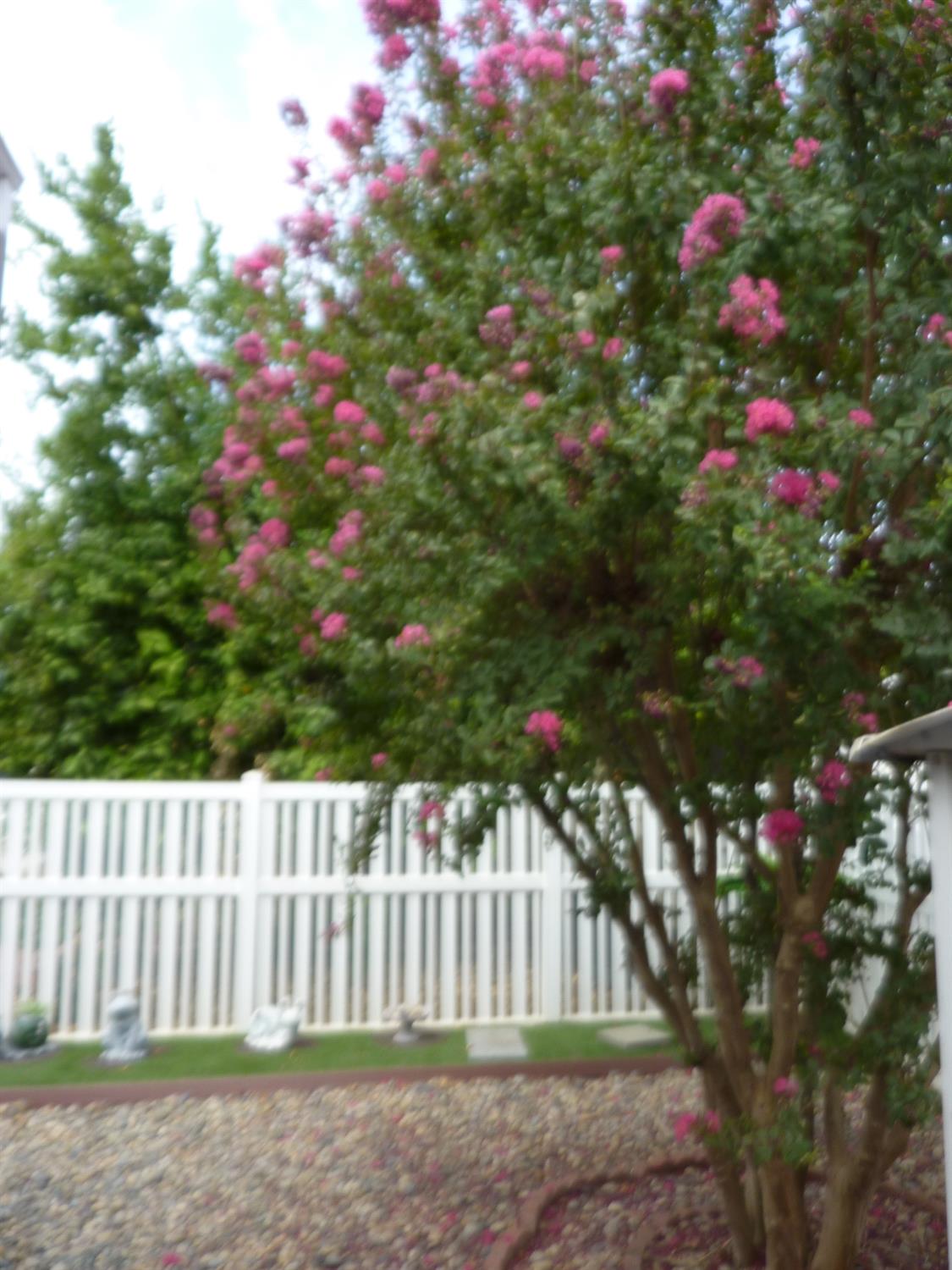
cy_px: 635
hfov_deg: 54.9
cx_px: 476
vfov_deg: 69.4
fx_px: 917
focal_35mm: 25
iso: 80
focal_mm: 4.1
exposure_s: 1/200
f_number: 4
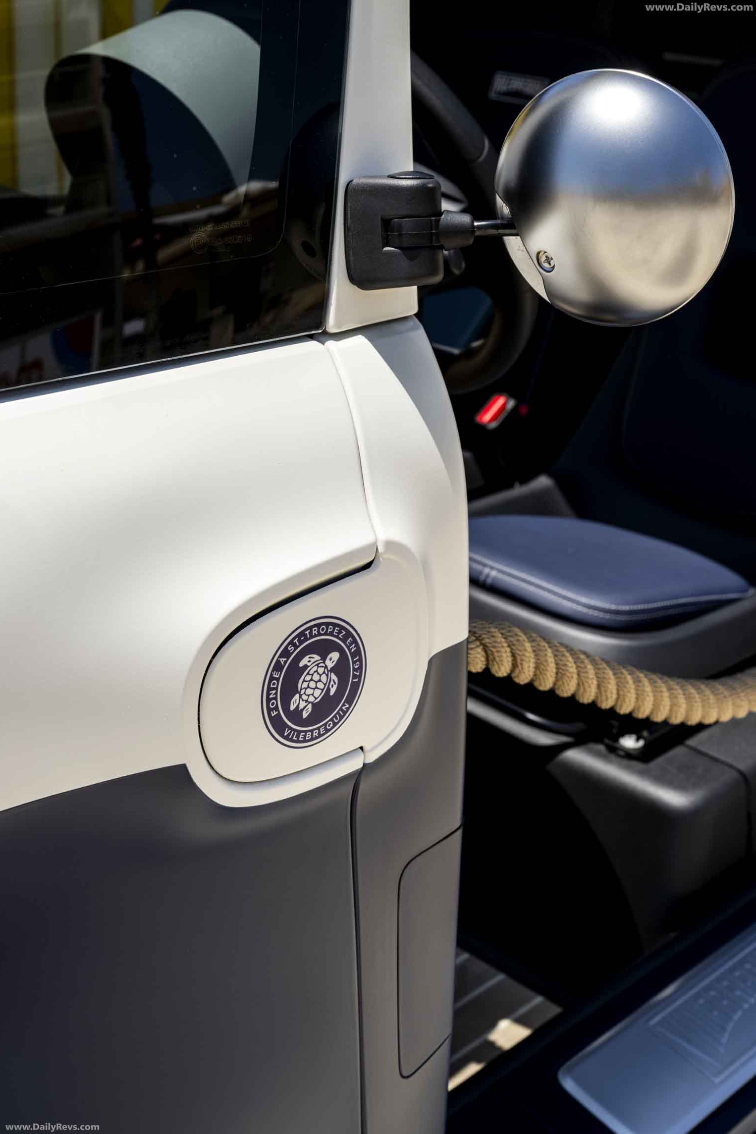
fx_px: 1575
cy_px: 561
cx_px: 383
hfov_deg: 27.0
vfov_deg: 39.6
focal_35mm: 50
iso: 100
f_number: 11
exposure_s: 1/200
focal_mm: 49
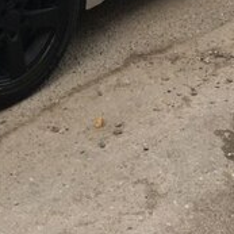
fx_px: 749
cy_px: -89
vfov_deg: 16.5
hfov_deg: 17.7
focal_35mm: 98
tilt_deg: -19.2
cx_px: 74
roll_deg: +1.3
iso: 32
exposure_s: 1/100
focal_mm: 4.15
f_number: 2.2
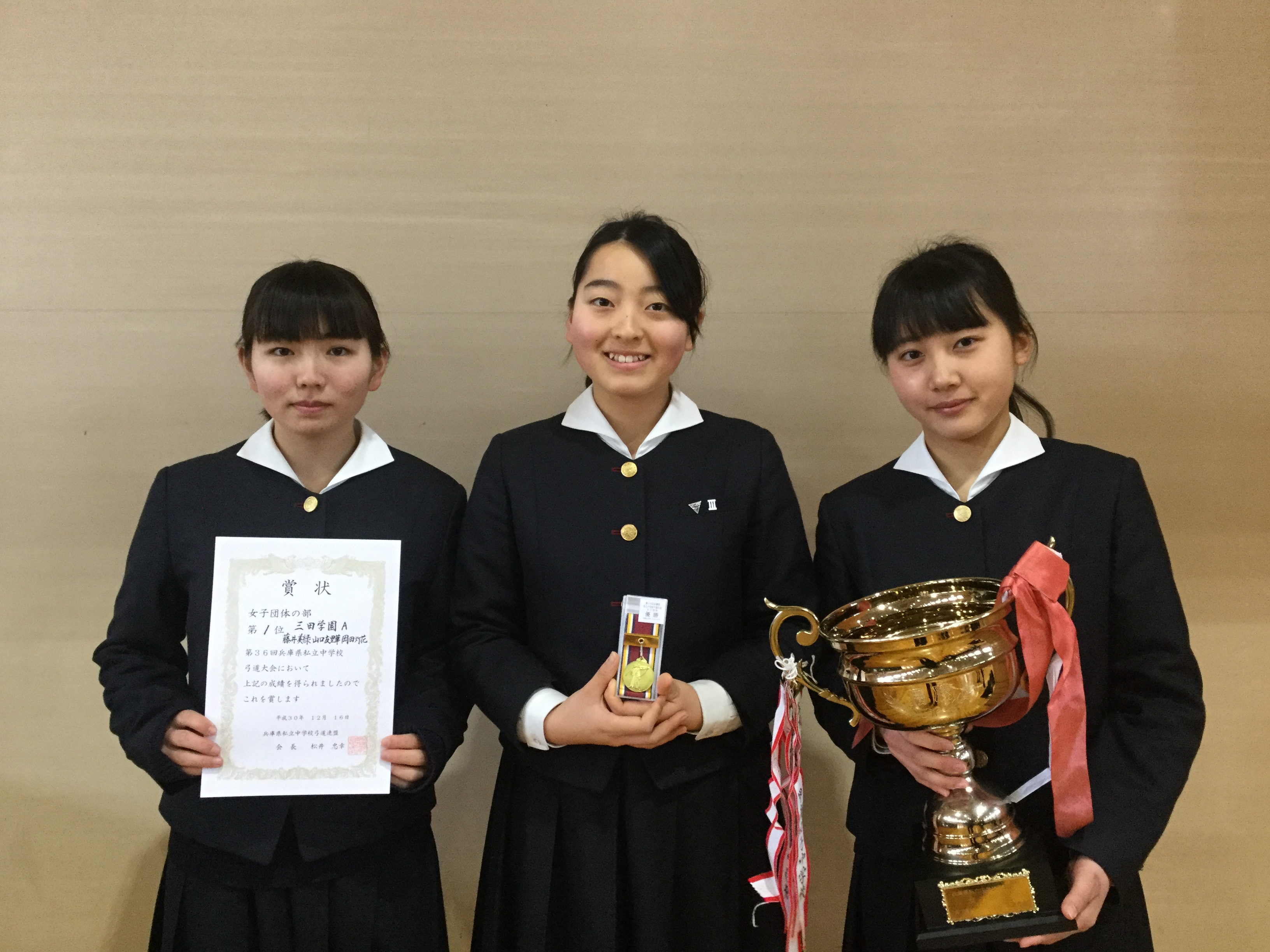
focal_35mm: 31
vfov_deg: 45.4
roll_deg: +0.7
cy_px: 476
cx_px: 635
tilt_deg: -3.6
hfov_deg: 58.4
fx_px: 1137
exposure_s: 1/30
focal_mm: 3.3
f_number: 2.4
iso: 160
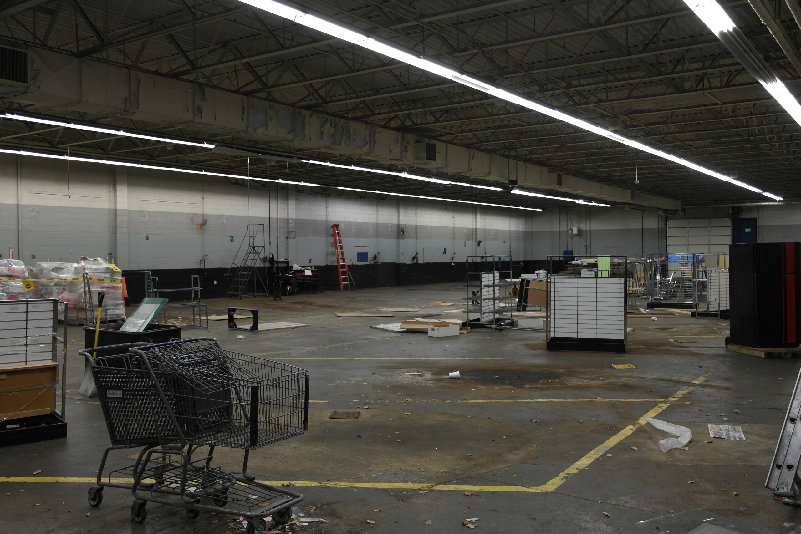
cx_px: 400
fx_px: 667
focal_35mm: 30
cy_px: 267
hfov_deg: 61.9
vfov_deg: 43.6
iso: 400
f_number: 3.5
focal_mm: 20
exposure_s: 1/60
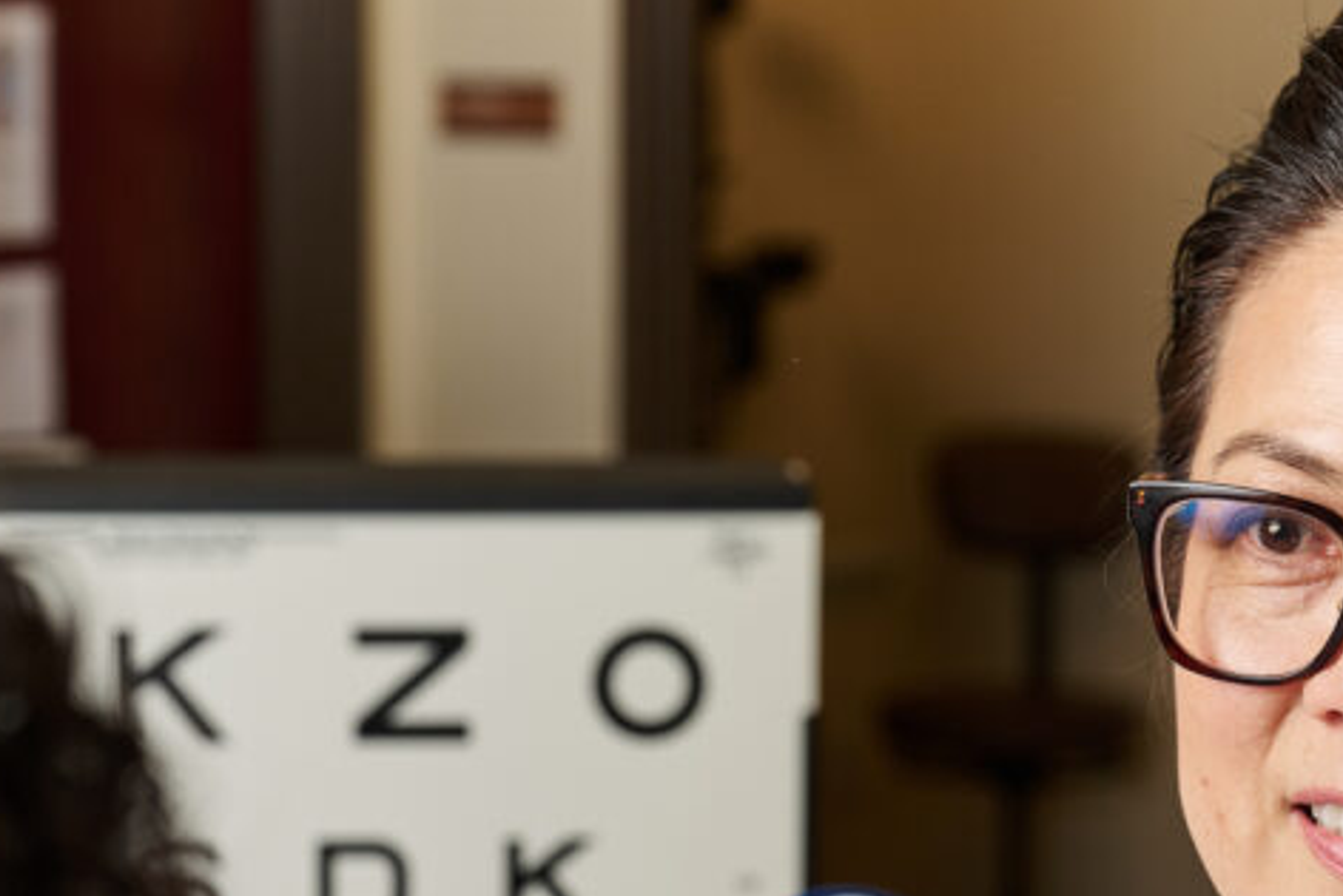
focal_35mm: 152
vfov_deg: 9.0
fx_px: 5672
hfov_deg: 13.5
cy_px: 897
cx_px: 893
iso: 160
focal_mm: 70
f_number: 5.6
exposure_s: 1/160
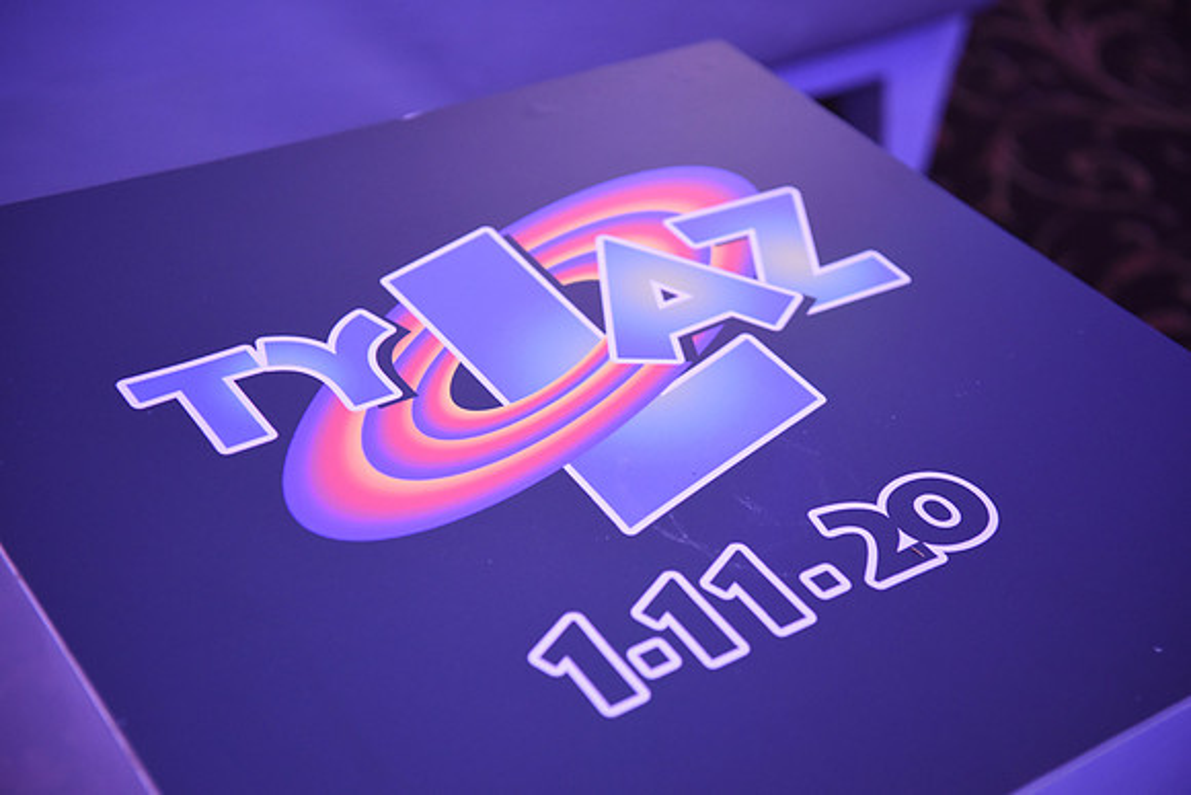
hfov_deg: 36.2
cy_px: 398
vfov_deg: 24.6
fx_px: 1820
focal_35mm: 55
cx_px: 596
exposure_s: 1/60
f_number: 3.5
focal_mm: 55
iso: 3200
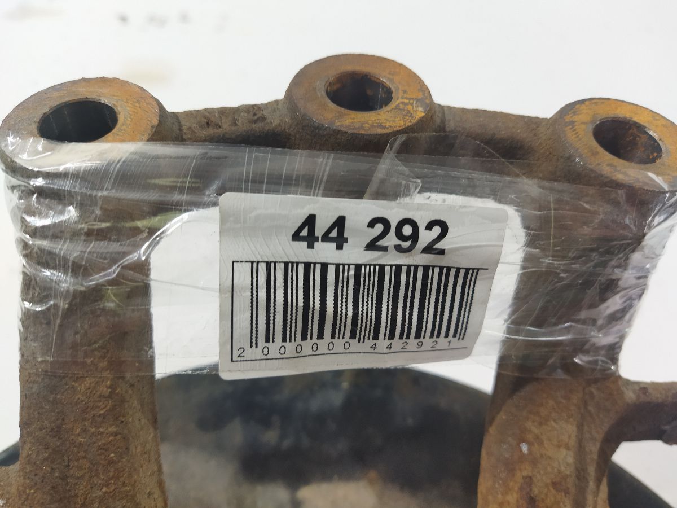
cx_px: 338
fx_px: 528
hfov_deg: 65.3
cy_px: 254
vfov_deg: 51.4
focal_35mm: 27
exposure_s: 1/50
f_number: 1.79
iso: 225
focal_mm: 4.71
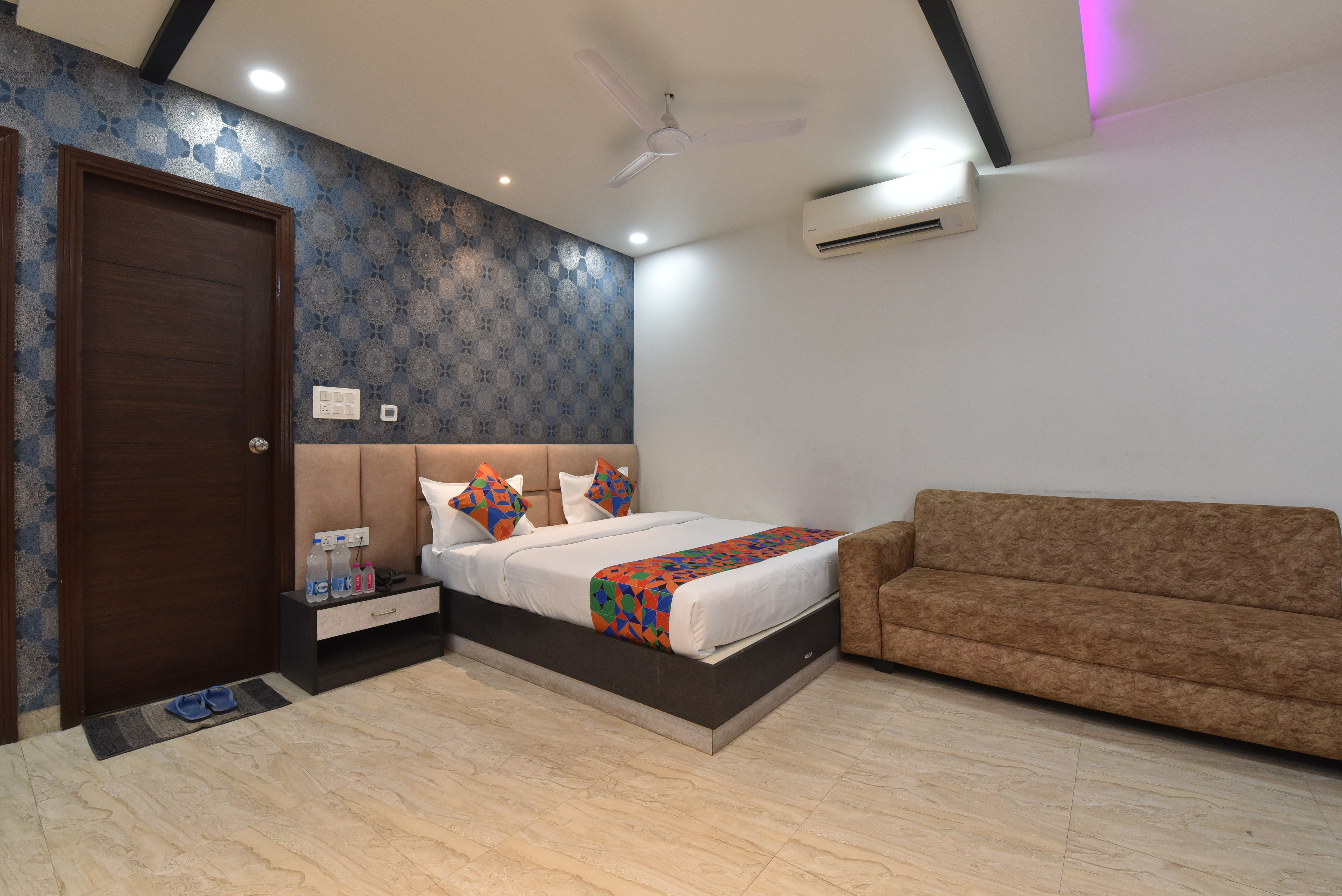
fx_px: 559
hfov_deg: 100.4
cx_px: 671
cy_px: 448
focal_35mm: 15
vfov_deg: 77.4
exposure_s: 1/40
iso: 1250
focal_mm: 15
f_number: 7.1
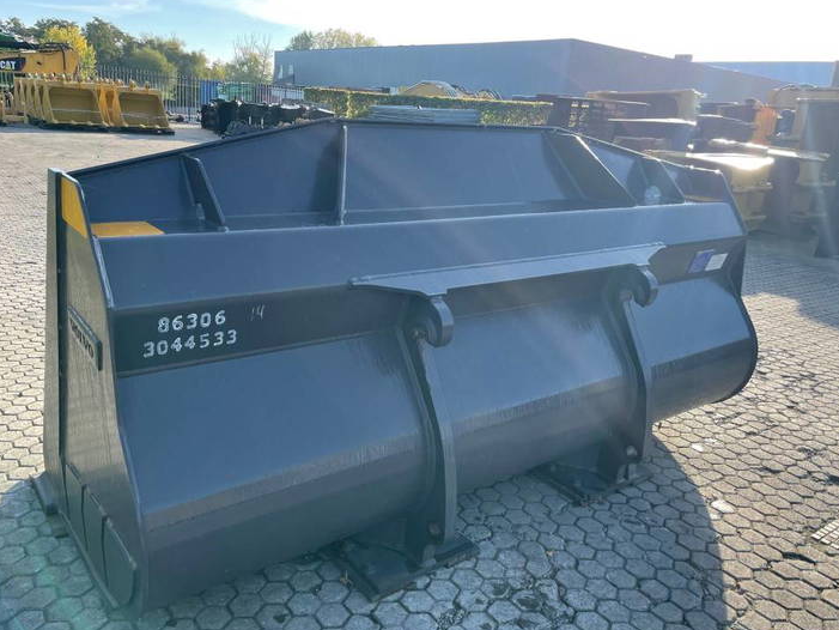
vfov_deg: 49.7
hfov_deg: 63.4
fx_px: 679
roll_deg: -5.1
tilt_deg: -16.9
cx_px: 409
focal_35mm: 28
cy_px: 334
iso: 32
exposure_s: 1/567
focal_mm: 4.2
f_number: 1.6
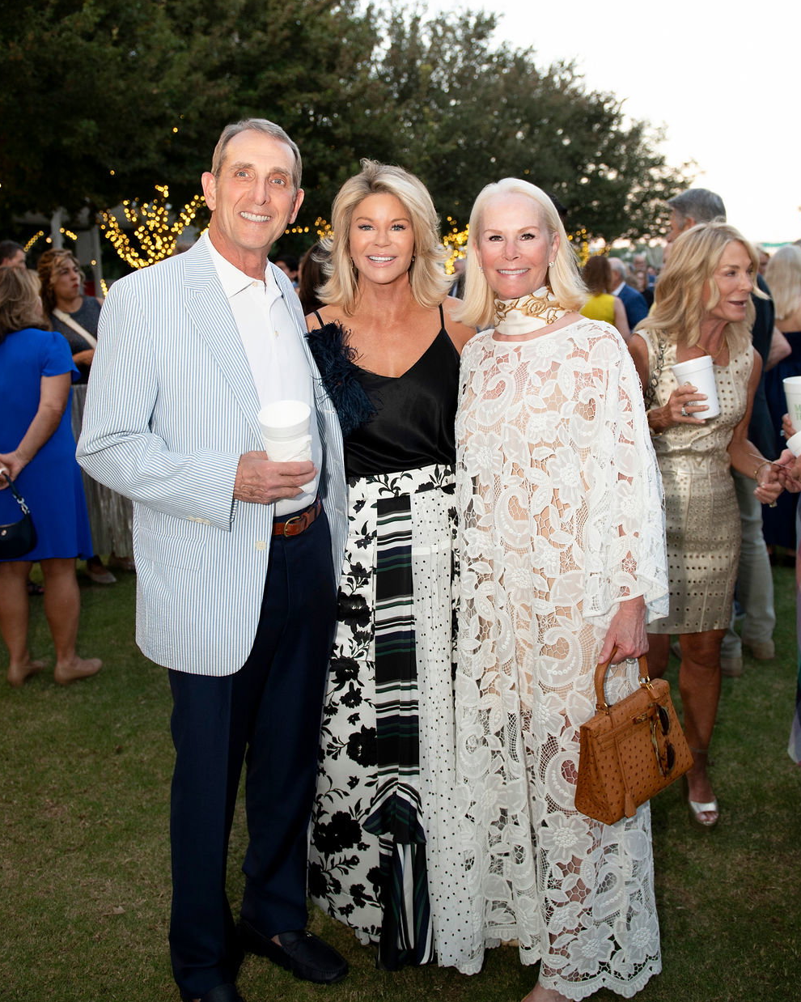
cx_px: 391
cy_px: 490
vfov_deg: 62.2
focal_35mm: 28
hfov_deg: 51.5
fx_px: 830
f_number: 3.2
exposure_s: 1/200
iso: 1000
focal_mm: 24
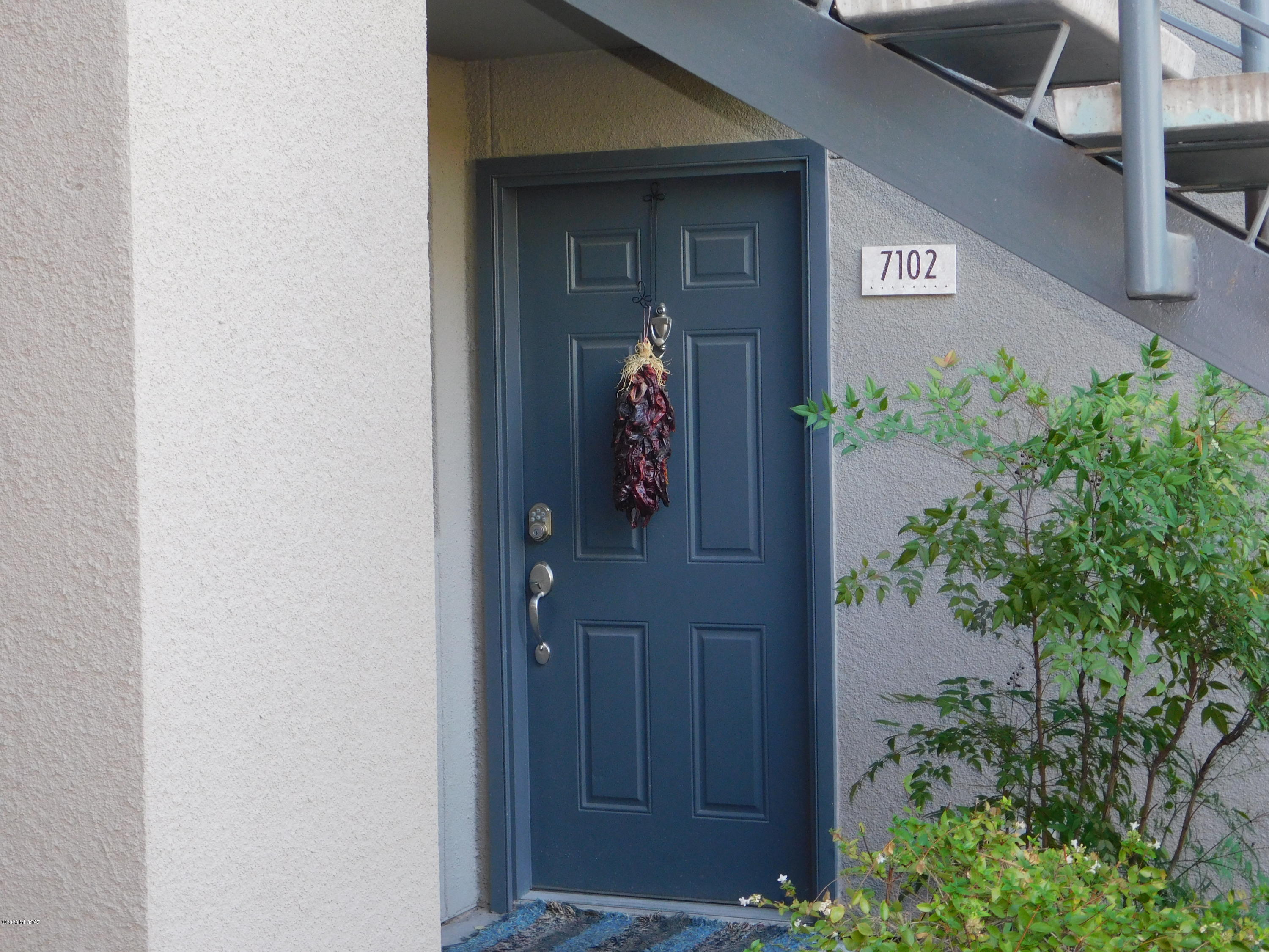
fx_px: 2163
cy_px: 476
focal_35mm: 59
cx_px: 634
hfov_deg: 32.7
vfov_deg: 24.8
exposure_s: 1/30
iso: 200
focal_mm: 10.4
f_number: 4
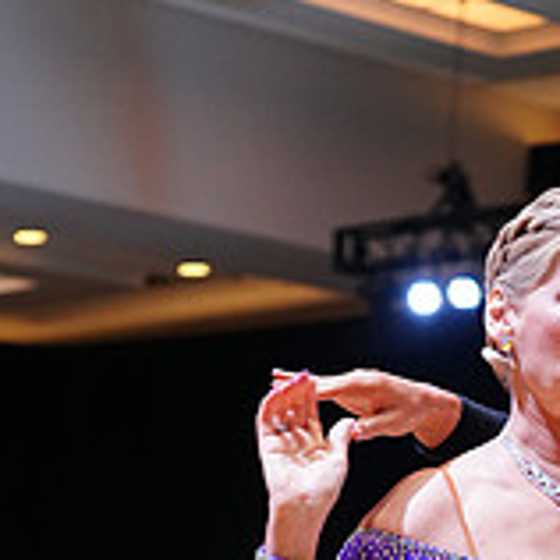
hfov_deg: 8.0
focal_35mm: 219
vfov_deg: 7.8
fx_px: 4008
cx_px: 555
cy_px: 904
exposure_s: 1/250
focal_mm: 70
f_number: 4
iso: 2500
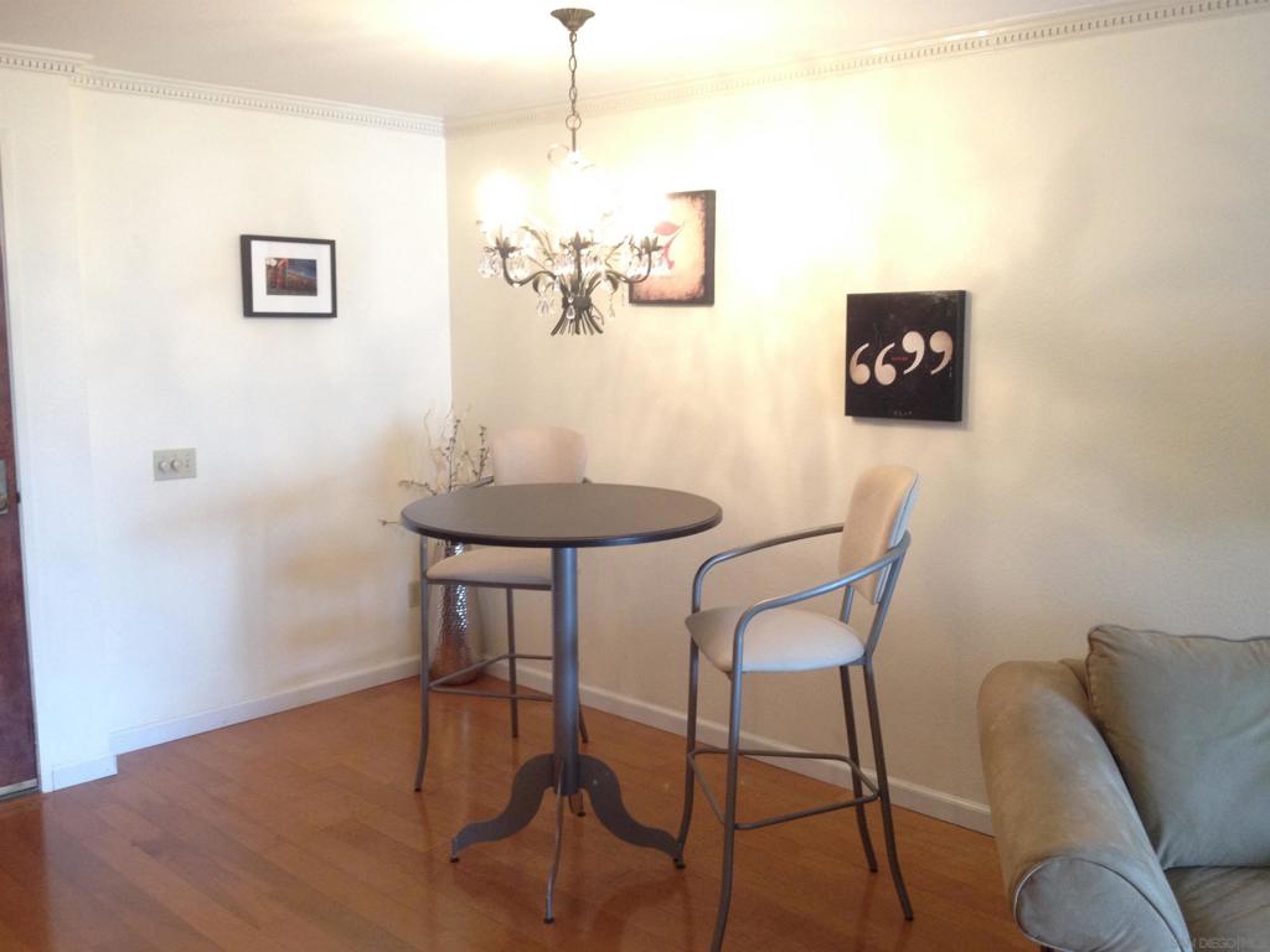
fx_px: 1284
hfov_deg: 52.6
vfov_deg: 40.7
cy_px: 476
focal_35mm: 35
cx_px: 635
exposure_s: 1/20
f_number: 2.4
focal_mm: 4.28
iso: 160
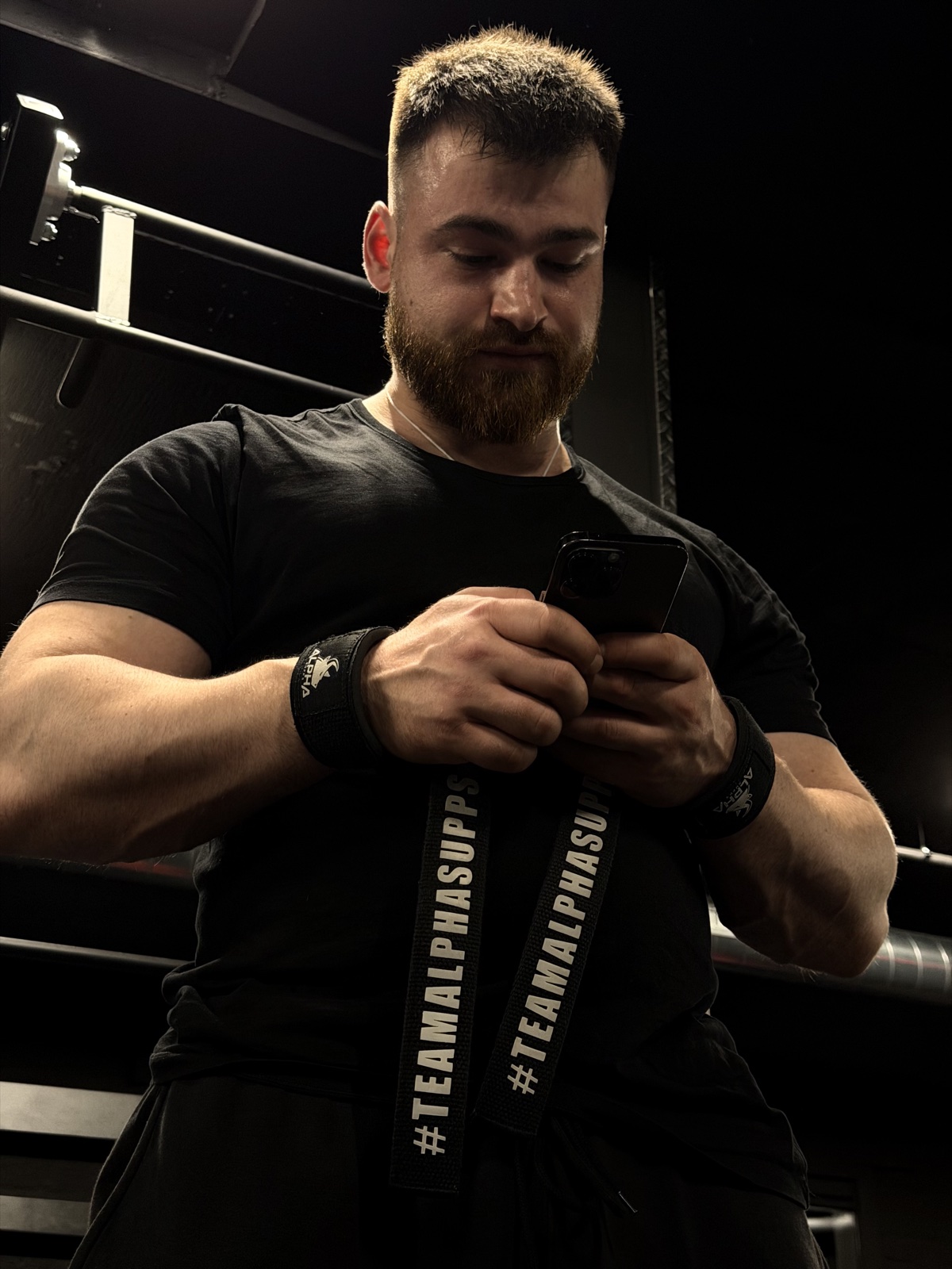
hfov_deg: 30.3
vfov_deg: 39.7
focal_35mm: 48
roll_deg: +0.4
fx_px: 1760
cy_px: 634
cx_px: 476
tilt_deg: +27.2
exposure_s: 1/33
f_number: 1.78
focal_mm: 6.76
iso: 250
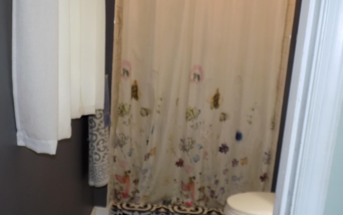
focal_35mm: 40
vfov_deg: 31.9
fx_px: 374
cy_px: 131
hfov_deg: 49.3
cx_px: 175
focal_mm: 6.6
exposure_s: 1/30
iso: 200
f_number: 3.5
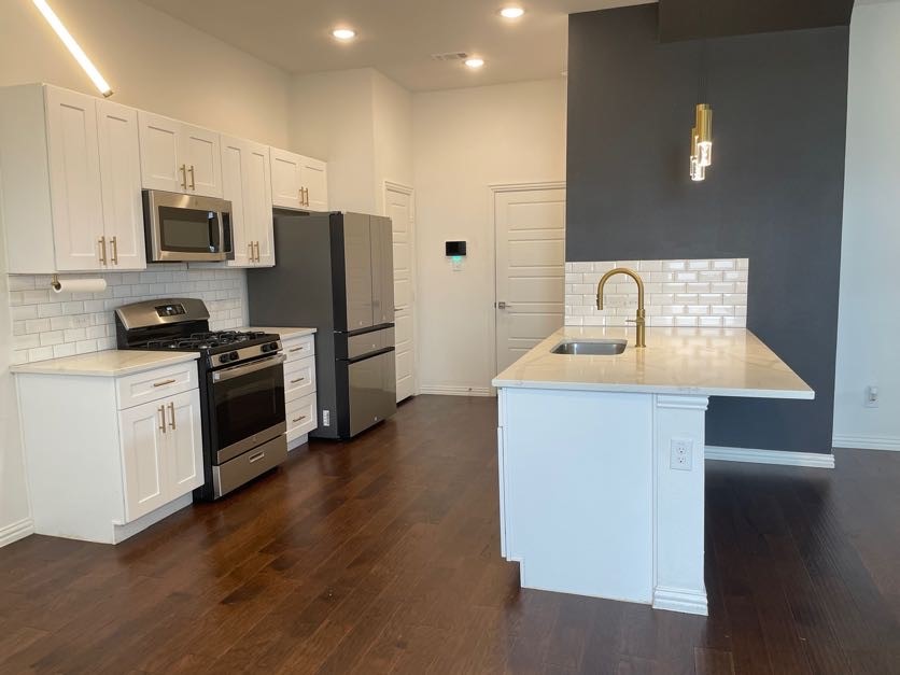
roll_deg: +1.5
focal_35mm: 26
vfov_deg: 53.1
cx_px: 450
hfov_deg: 67.3
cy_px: 338
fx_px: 676
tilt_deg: -6.3
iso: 100
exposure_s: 1/120
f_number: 1.6
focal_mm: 4.2
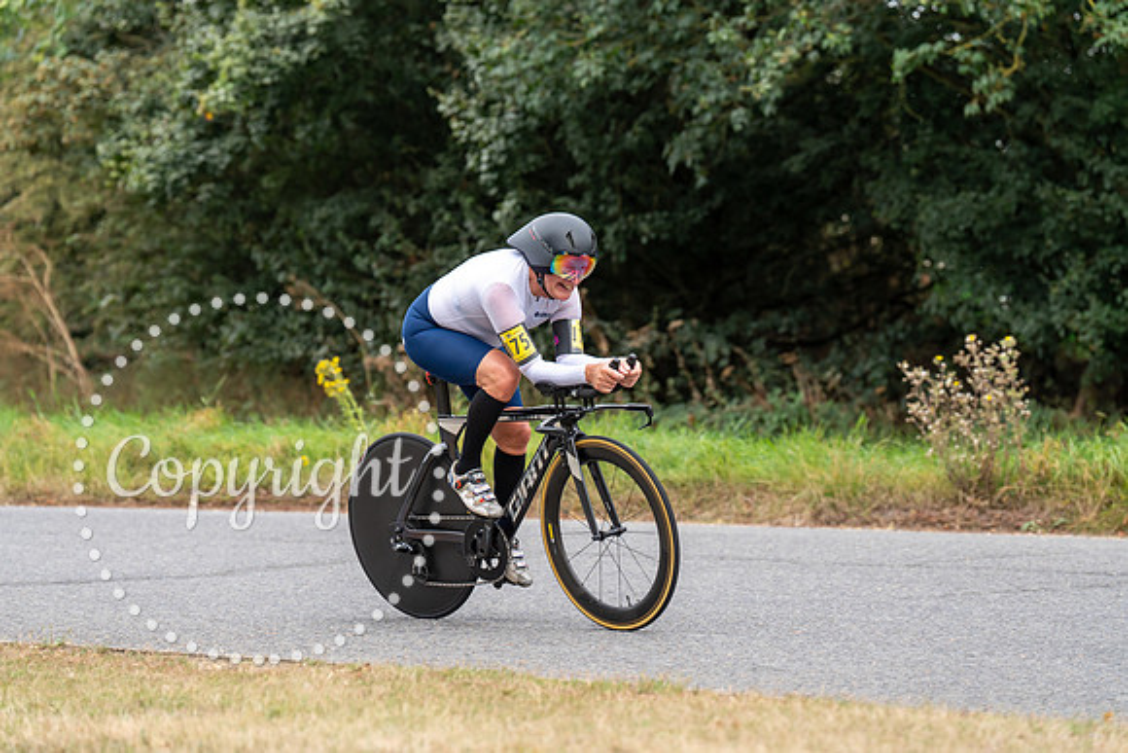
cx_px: 564
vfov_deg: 9.7
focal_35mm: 141
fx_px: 4419
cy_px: 376
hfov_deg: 14.5
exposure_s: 1/1000
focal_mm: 141
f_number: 4
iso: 640
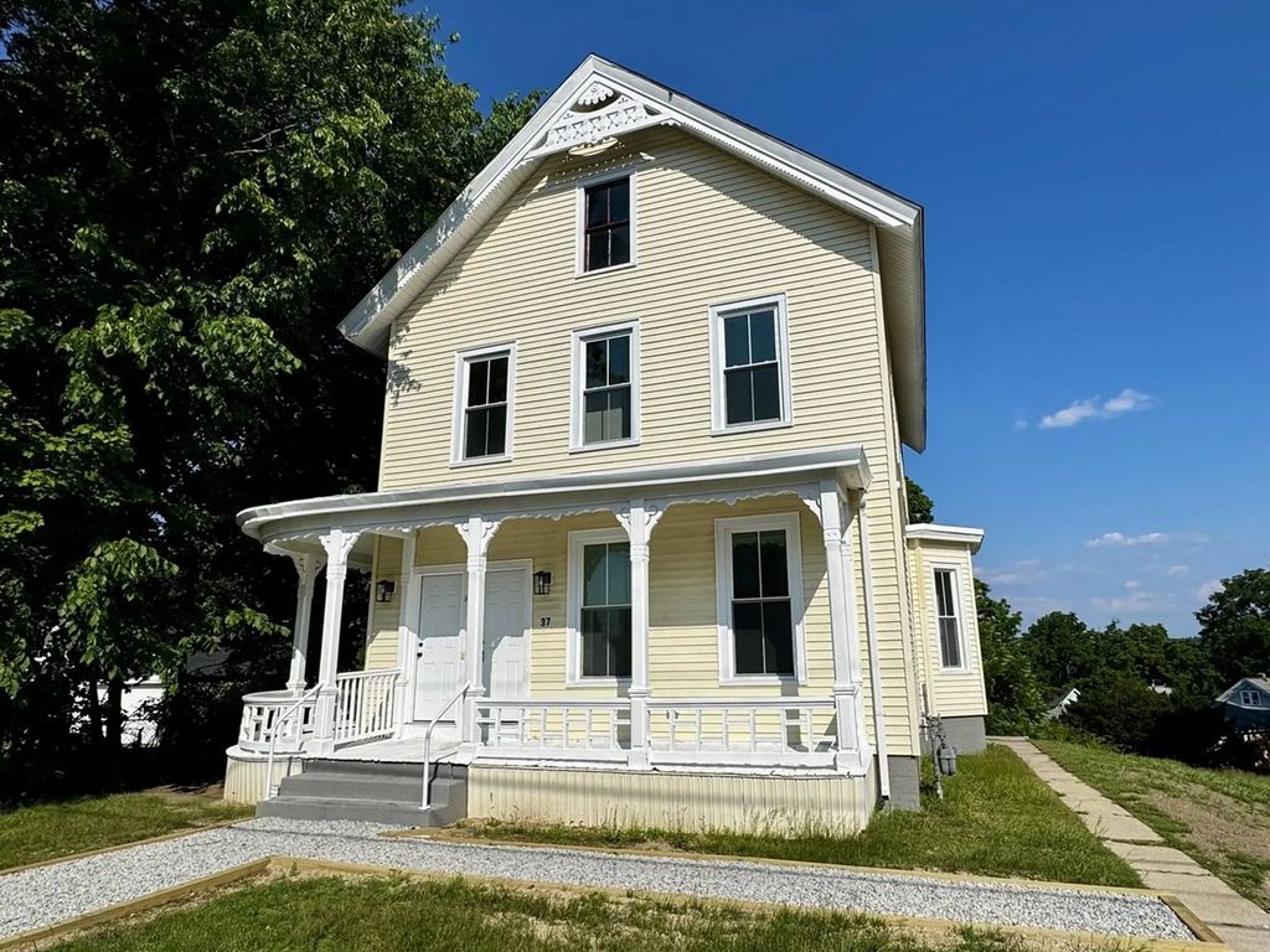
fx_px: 514
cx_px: 635
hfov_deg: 102.1
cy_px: 476
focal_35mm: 14
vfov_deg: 85.7
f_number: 2.2
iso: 40
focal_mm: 2.22
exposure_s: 1/4630
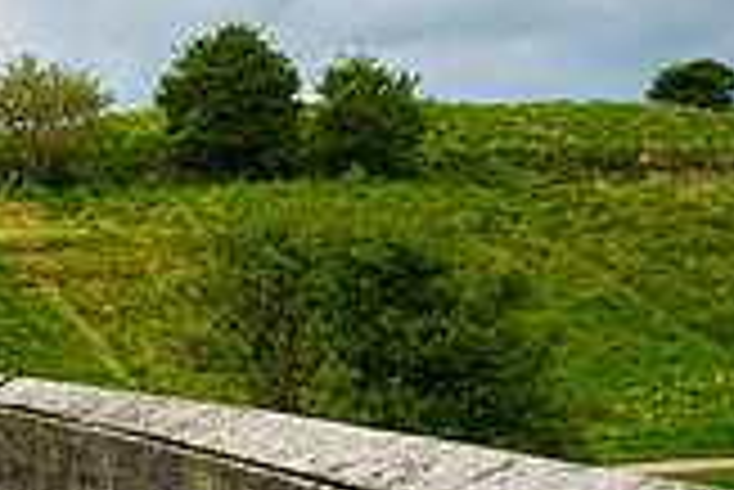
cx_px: -360
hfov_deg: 20.0
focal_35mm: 88
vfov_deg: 15.5
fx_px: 1796
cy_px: 353
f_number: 3.6
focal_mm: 16
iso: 200
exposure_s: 1/500
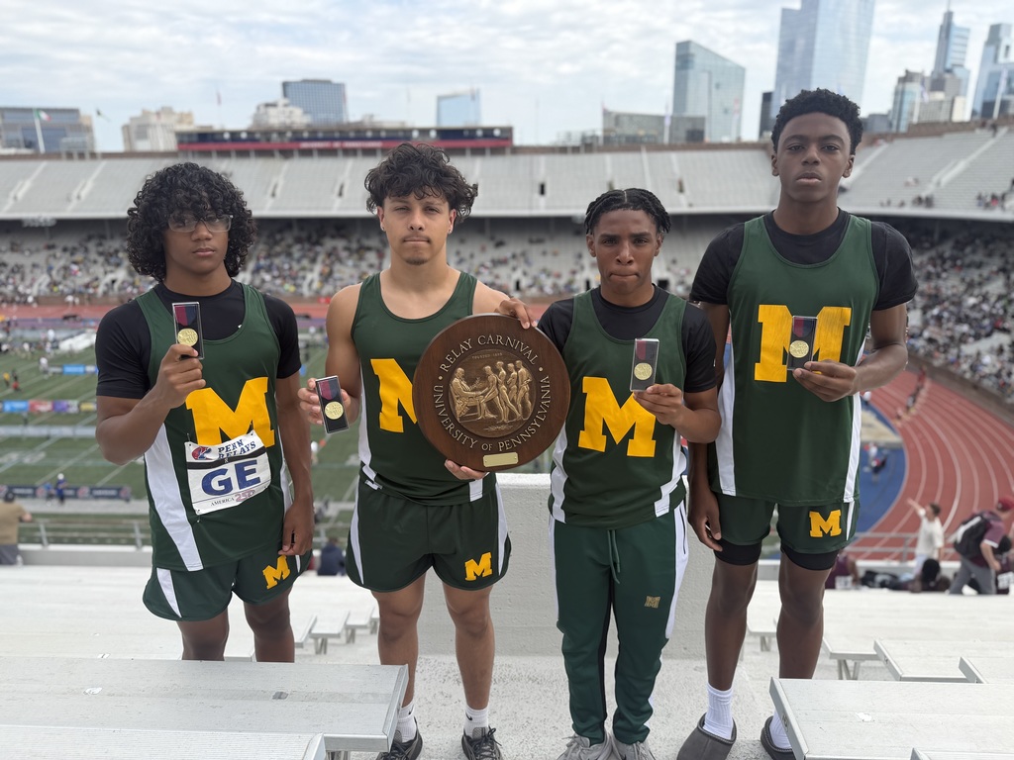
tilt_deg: -16.6
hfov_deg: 71.6
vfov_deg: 56.8
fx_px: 703
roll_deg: +0.9
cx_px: 507
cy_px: 380
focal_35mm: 24
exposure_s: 1/2169
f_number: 1.78
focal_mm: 6.76
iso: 80
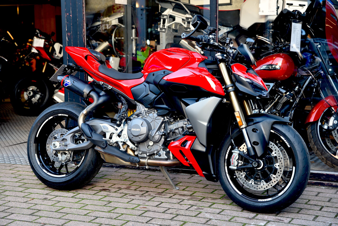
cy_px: 113
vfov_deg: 19.5
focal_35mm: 70
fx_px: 657
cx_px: 169
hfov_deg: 28.8
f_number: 4.5
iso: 500
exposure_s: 1/80
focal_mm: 70
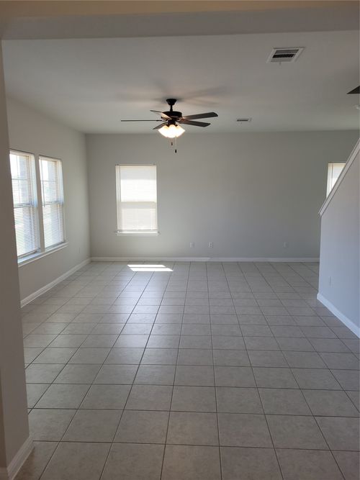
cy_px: 240
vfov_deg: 67.3
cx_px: 180
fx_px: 361
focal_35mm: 26
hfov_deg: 53.0
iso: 40
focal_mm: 5.4
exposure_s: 1/120
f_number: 1.8
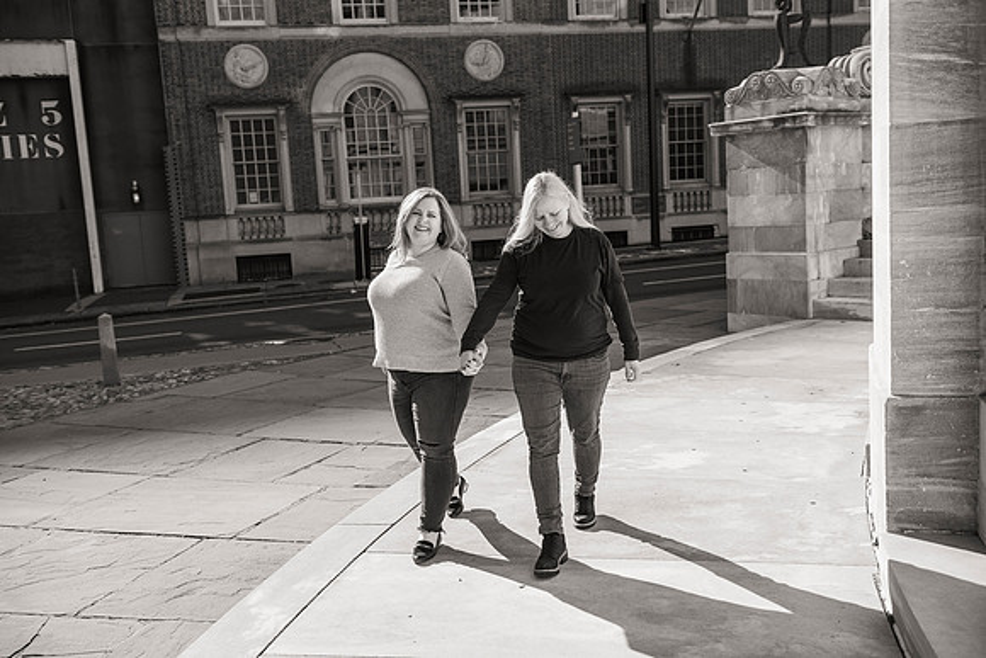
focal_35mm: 35
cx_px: 493
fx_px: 959
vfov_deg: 37.9
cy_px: 329
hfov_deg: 54.4
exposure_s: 1/4000
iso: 400
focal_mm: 35
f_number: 4
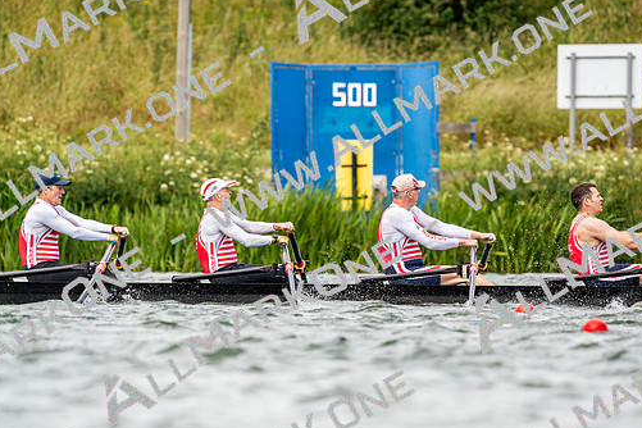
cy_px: 233
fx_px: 9647
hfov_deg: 3.8
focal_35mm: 541
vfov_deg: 2.5
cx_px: 365
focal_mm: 467
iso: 400
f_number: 6.3
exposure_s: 1/2000
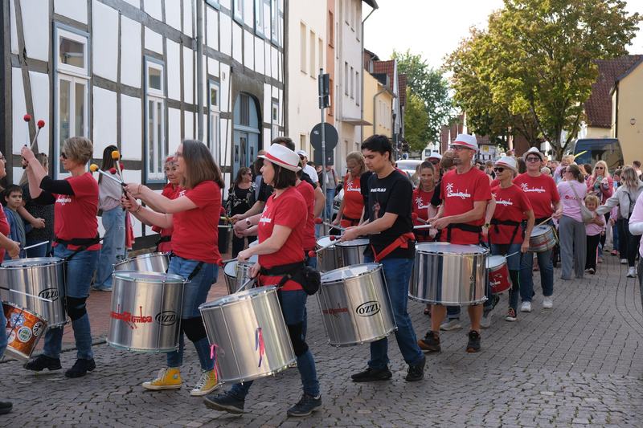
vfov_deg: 23.0
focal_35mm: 59
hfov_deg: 33.9
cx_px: 322
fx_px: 1054
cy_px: 214
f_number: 5
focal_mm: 39
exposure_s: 1/320
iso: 250
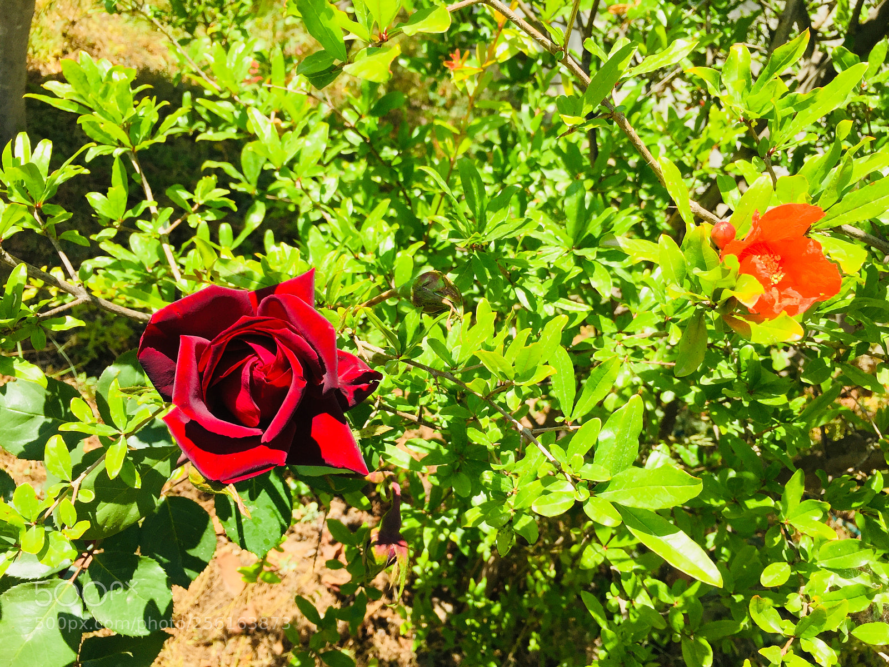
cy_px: 334
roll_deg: -29.6
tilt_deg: -36.2
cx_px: 444
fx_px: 745
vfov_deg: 48.2
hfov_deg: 61.7
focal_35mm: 29
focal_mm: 4.15
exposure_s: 1/1014
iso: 32
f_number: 2.2
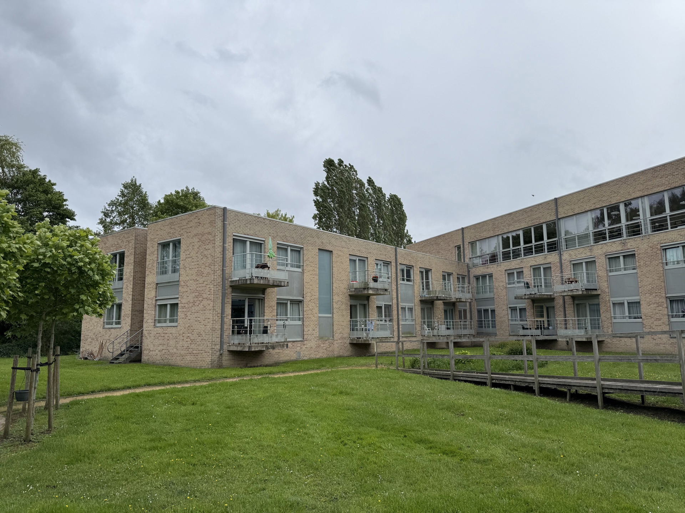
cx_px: 342
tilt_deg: +9.0
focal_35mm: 24
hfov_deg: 71.6
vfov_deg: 56.8
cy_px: 256
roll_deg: +0.4
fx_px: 475
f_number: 1.78
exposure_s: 1/5714
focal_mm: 6.76
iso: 80
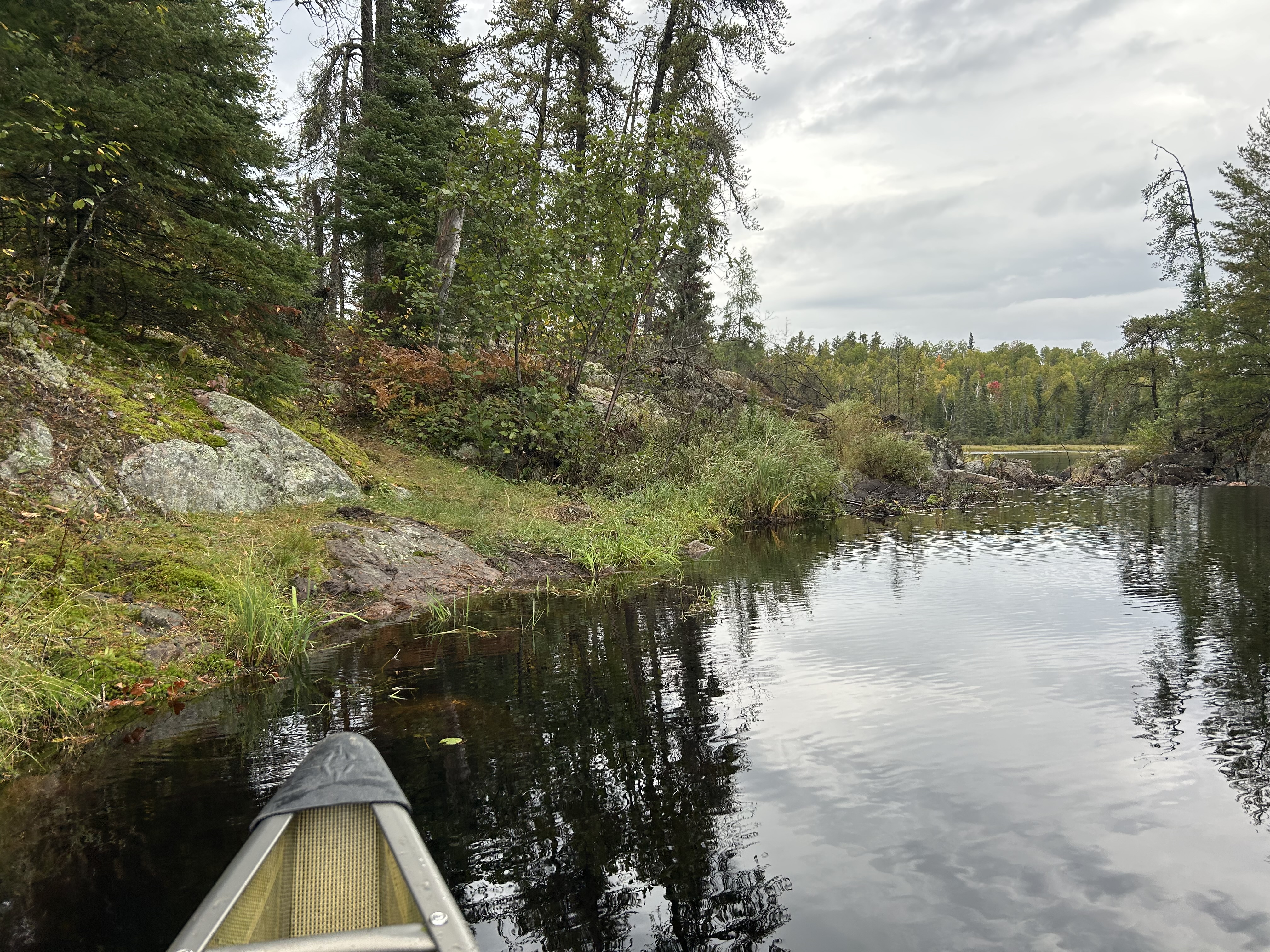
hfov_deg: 67.3
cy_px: 476
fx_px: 954
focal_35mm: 26
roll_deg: +0.8
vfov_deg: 53.1
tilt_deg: -3.5
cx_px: 635
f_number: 1.5
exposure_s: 1/506
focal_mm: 5.7
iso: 50
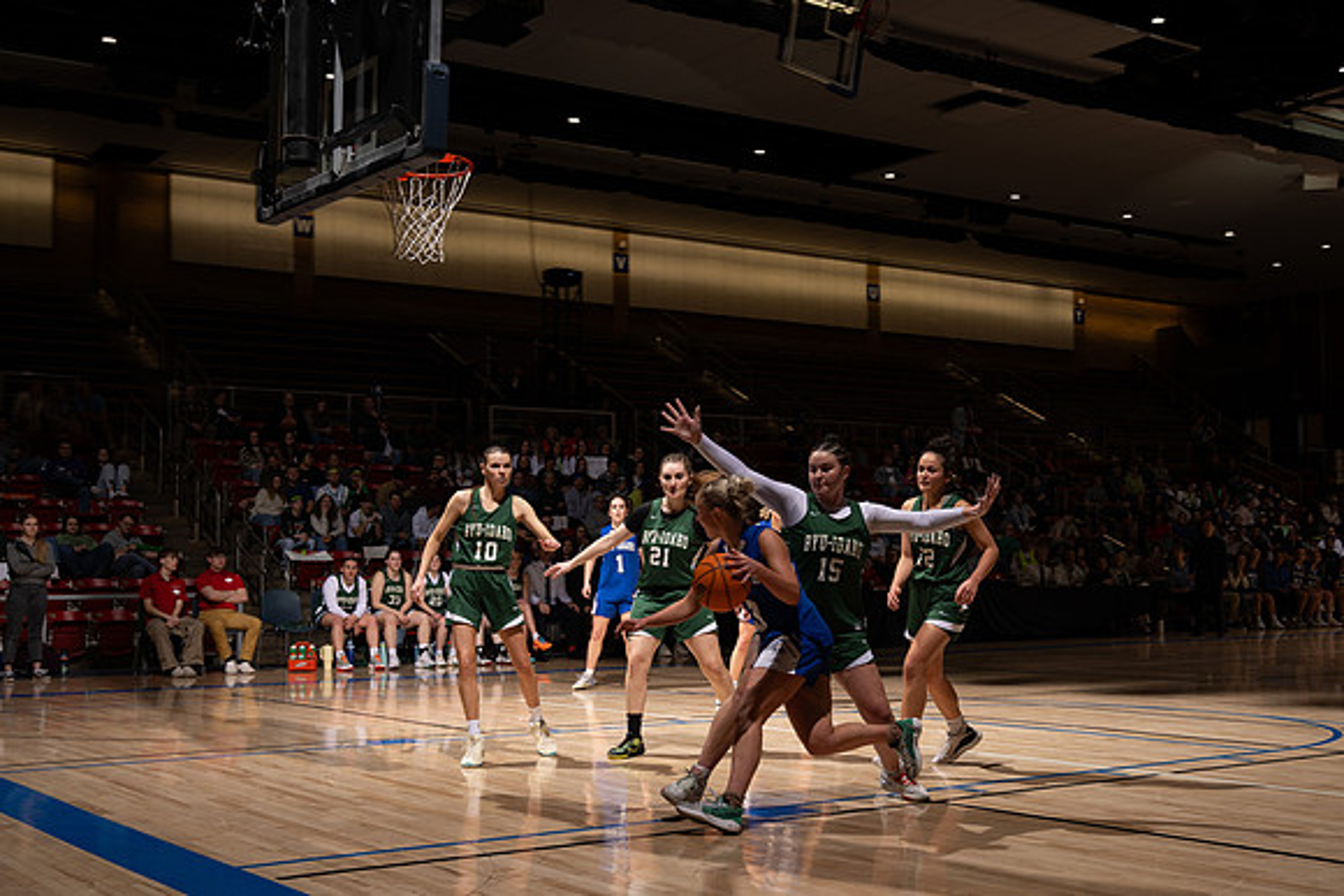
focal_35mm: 47
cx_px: 782
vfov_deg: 28.9
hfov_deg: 42.1
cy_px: 484
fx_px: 1740
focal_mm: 38
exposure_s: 1/125
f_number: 5
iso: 100
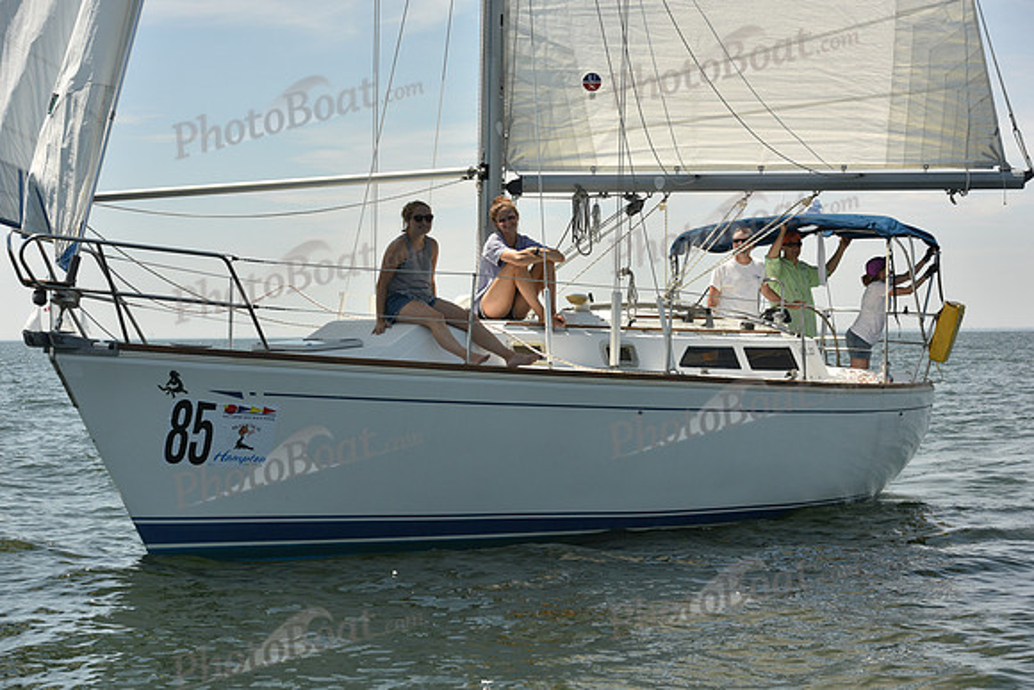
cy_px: 345
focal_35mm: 70
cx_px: 517
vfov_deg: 19.5
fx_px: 2011
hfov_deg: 28.8
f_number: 7.1
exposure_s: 1/1600
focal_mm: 70
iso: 320
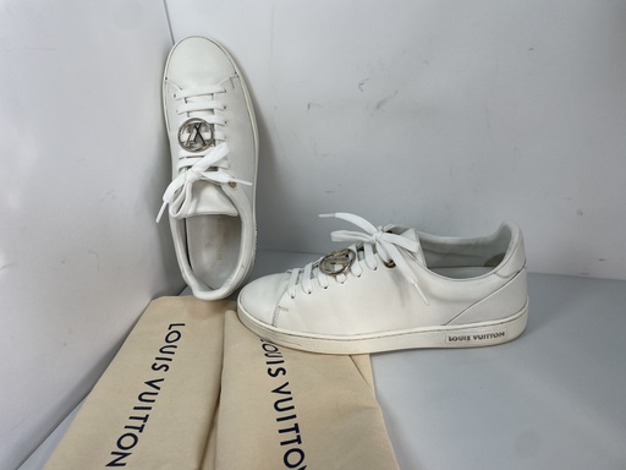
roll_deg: +8.1
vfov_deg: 53.1
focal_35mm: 26
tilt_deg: -27.6
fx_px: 470
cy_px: 235
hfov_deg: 67.3
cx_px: 313
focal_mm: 4.2
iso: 50
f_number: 1.6
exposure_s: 1/633
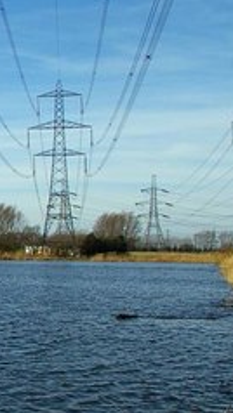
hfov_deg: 12.8
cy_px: 229
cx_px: -296
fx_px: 834
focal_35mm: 76
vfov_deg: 27.8
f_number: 11
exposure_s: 1/250
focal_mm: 18
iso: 200
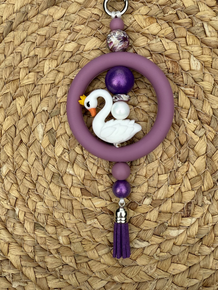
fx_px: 269
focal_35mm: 32
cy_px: 134
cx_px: 121
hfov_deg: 44.1
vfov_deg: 56.7
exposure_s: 1/1724
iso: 40
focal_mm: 2.22
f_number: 2.2
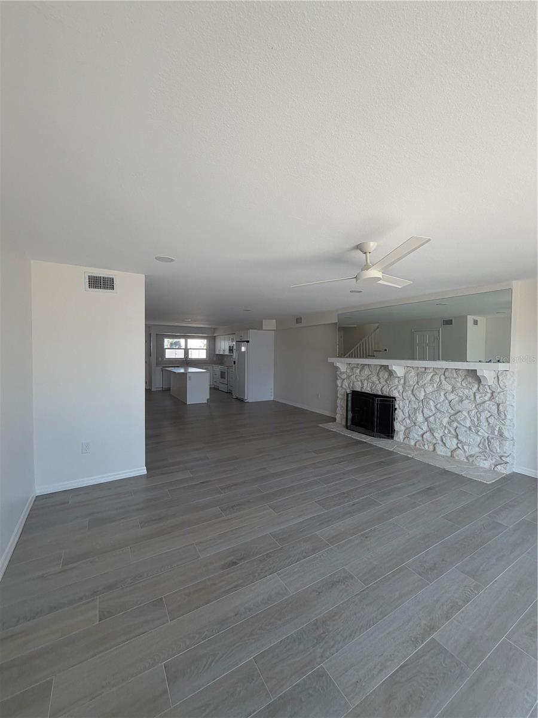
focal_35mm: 14
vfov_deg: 102.1
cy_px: 359
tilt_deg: -2.0
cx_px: 269
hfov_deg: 85.7
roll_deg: -0.7
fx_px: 290
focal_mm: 2.22
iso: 50
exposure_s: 1/143
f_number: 2.2
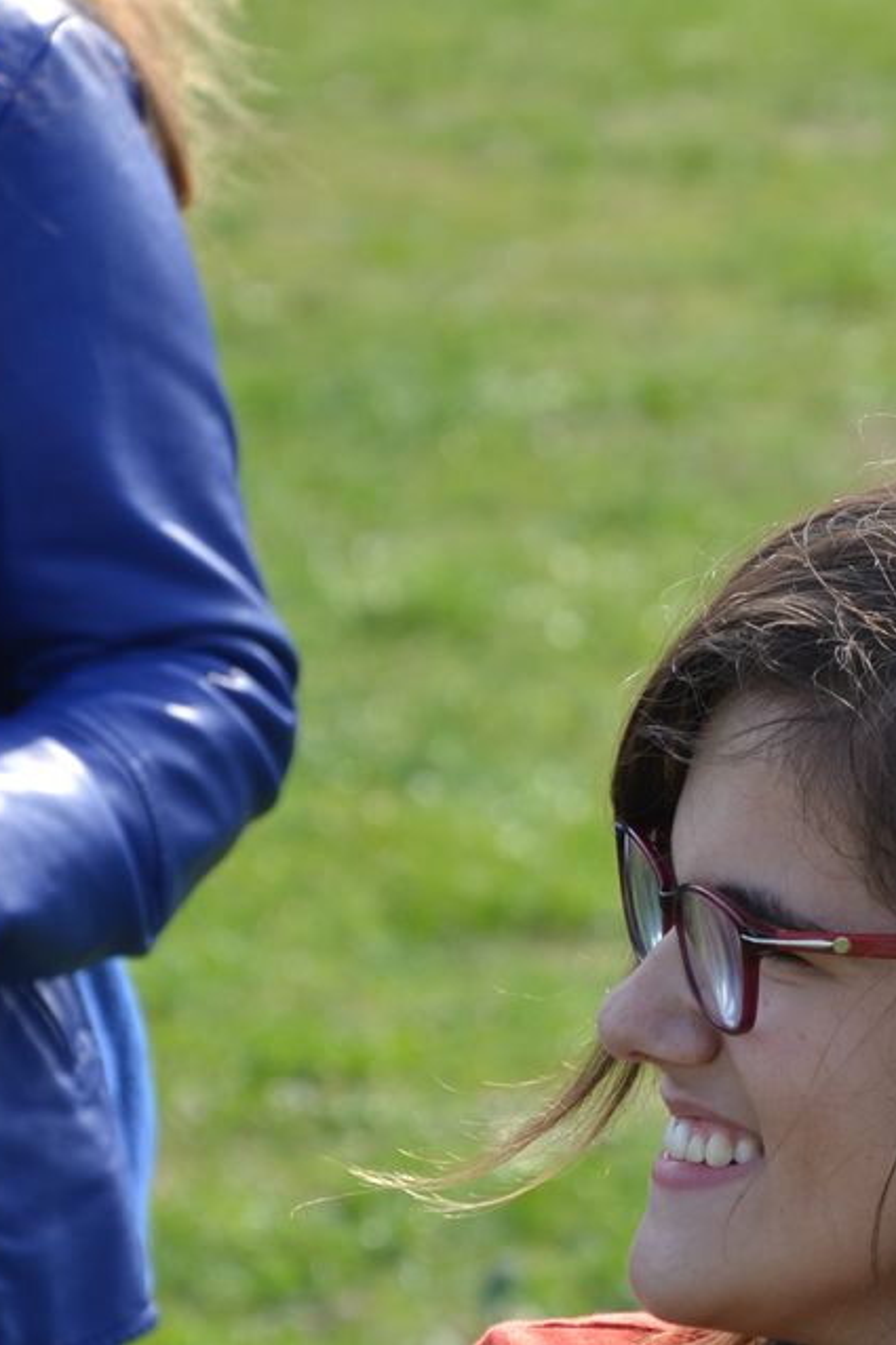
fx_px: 11803
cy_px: 807
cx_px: 735
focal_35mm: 316
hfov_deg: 4.3
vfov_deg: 6.5
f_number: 6.3
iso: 100
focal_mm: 105
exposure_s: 1/160
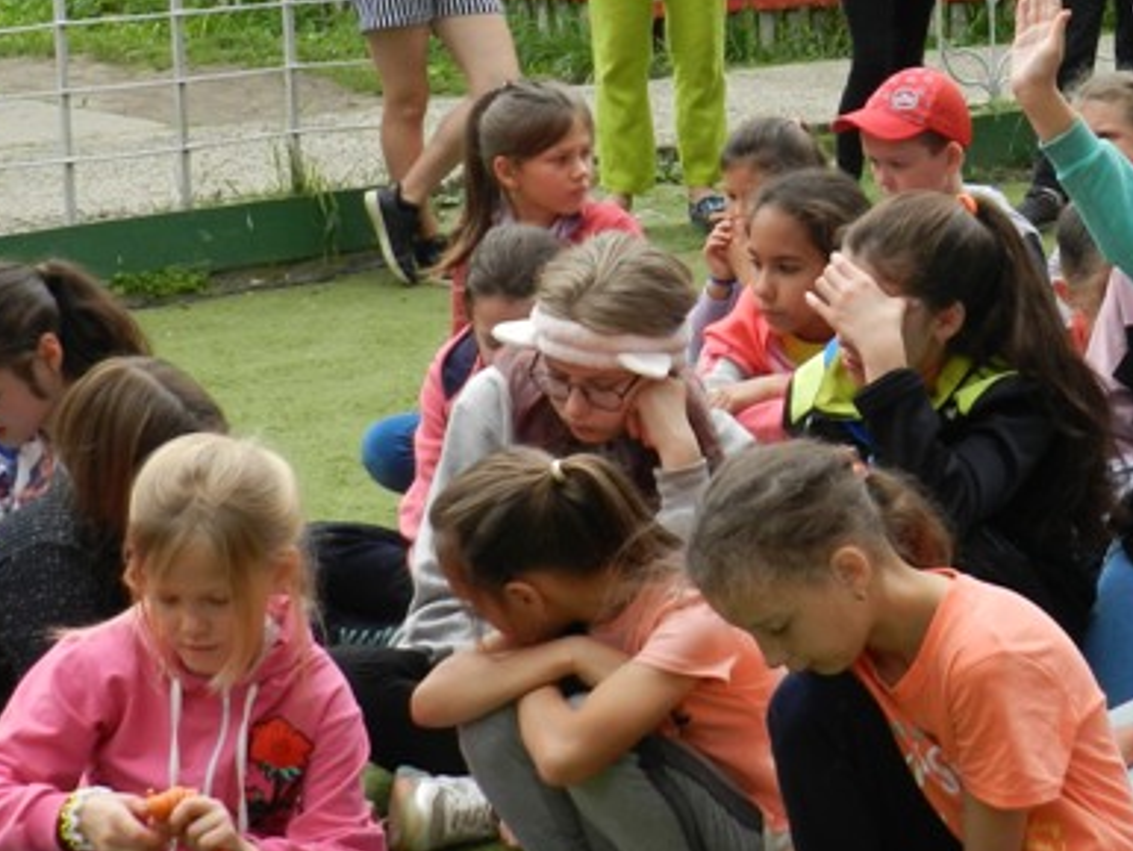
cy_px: 215
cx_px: 901
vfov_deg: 13.4
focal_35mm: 110
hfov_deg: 17.7
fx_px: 3601
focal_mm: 9.4
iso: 160
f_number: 4.4
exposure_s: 1/200
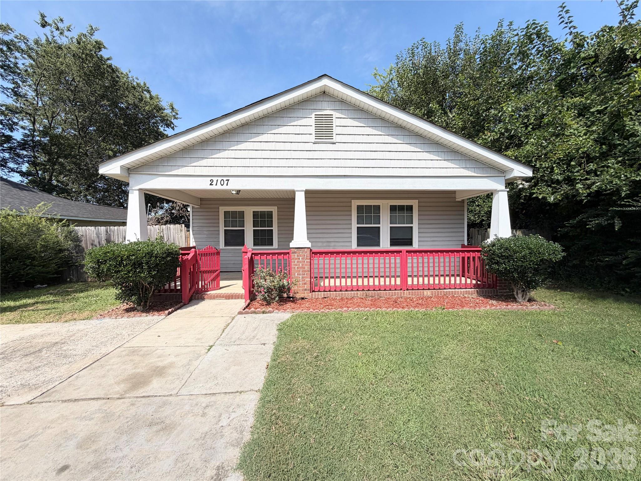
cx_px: 320
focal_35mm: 14
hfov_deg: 102.1
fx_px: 259
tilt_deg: -0.7
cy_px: 240
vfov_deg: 85.7
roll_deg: +0.5
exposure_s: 1/770
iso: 25
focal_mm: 2.22
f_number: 2.2
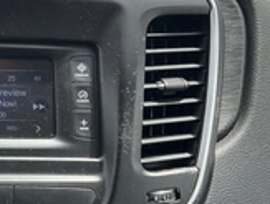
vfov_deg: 20.8
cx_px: -27
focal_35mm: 71
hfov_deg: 25.4
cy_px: 119
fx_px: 555
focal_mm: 3
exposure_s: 1/422
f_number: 1.8
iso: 25
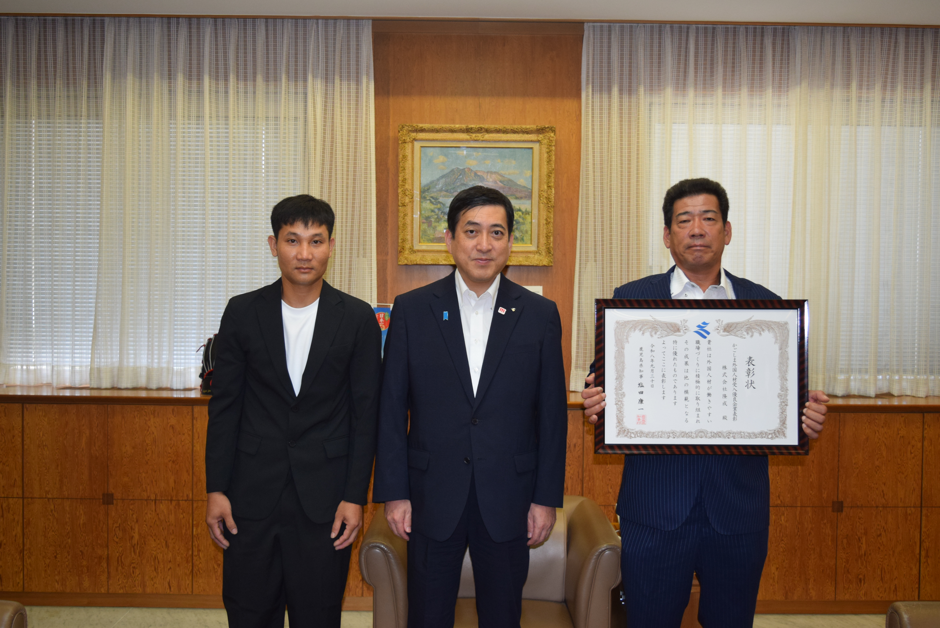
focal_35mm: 36
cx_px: 470
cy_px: 314
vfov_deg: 36.9
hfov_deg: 53.1
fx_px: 940
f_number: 4.5
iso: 800
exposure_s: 1/80
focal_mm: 24
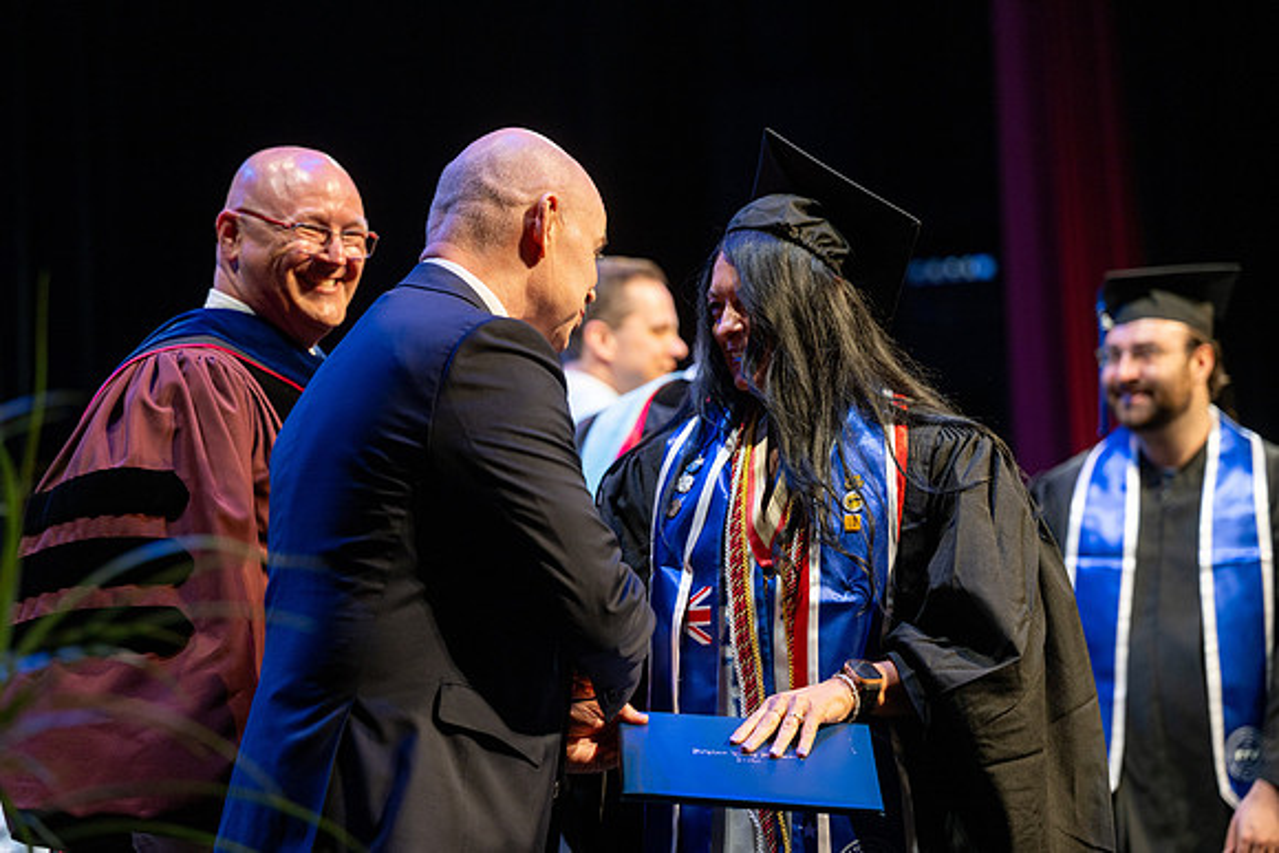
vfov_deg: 13.3
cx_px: 640
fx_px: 3660
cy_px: 426
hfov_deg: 19.8
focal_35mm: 103
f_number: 2.8
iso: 400
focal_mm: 103
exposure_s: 1/200
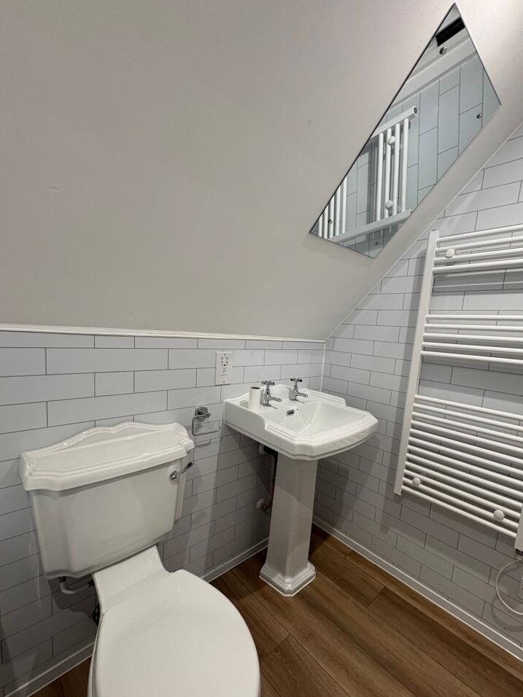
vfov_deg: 98.1
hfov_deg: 81.7
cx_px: 263
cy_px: 369
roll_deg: -4.2
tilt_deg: -6.4
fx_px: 302
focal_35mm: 15
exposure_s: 1/100
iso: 160
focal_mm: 2.22
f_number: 2.2
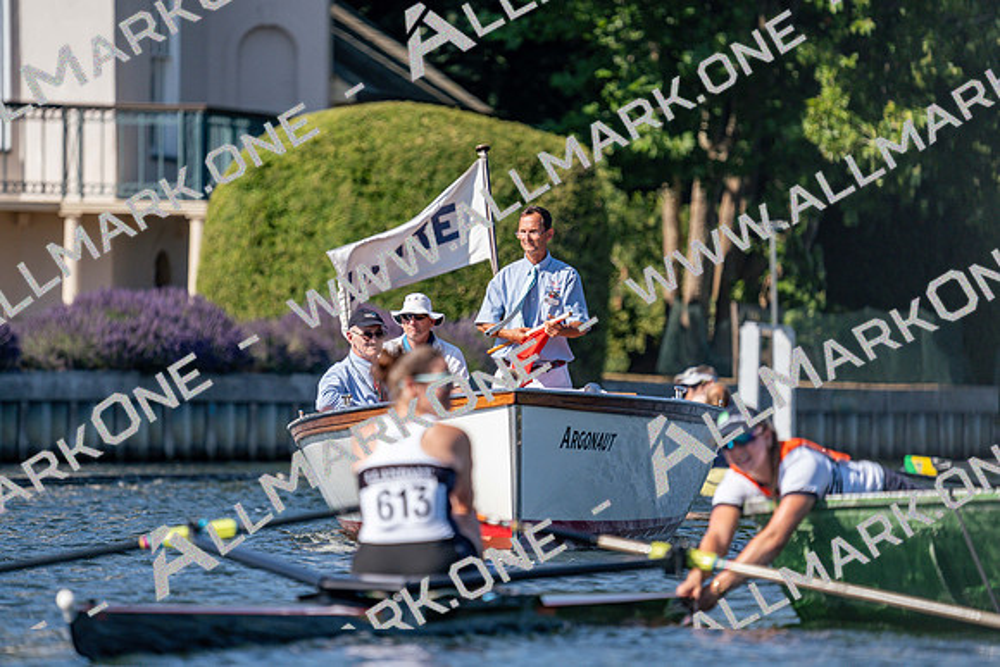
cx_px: 500
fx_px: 12975
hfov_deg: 4.4
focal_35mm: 467
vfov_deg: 2.9
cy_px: 334
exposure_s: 1/1600
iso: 250
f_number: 6.3
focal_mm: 467
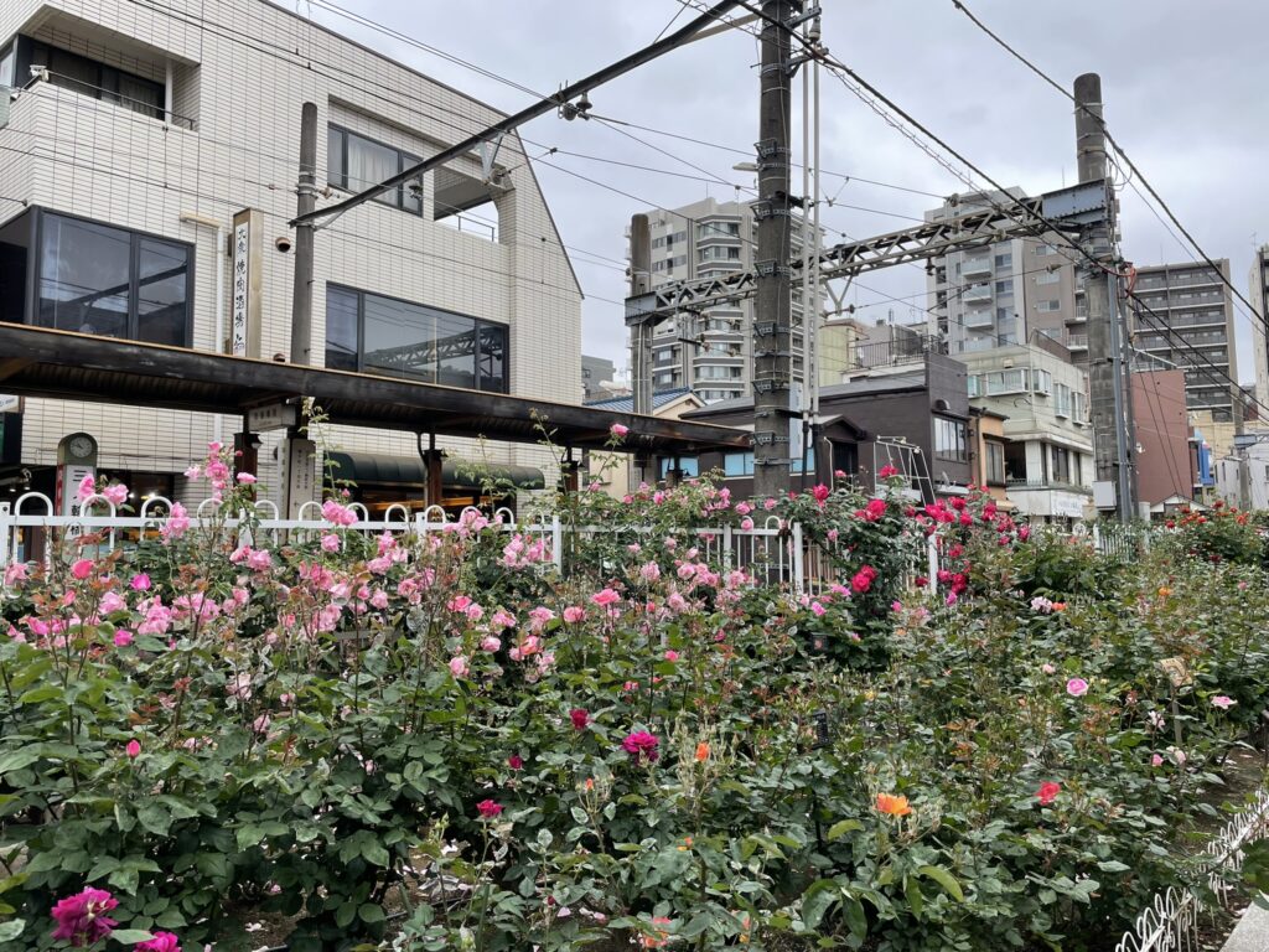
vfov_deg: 53.1
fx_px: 953
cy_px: 476
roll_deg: +0.2
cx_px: 634
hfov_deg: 67.3
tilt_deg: +4.9
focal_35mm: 26
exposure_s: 1/361
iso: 32
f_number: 1.6
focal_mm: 4.2
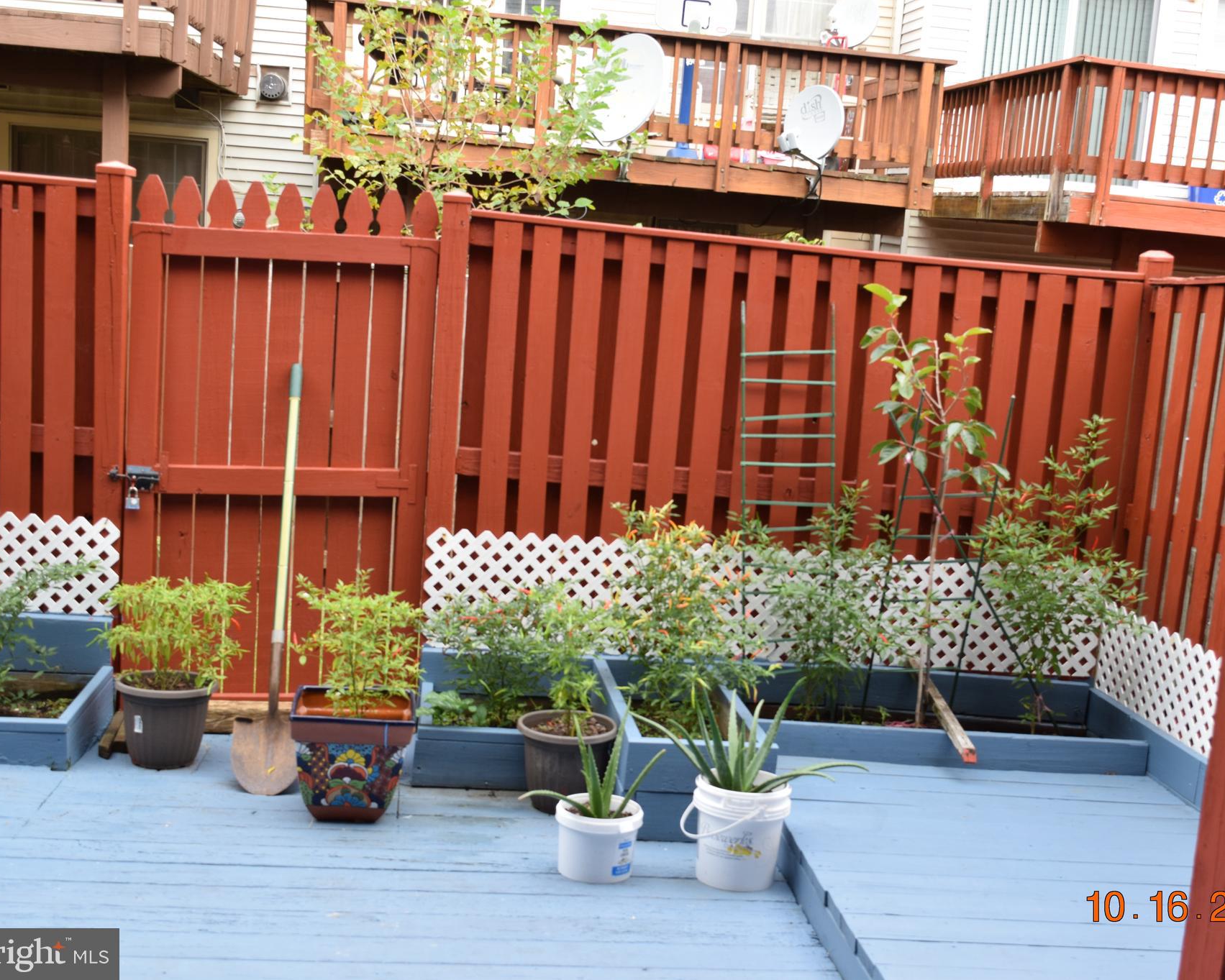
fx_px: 1596
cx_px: 696
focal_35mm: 44
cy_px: 490
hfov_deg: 41.9
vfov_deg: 34.2
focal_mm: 26
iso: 400
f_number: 6.3
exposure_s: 1/160
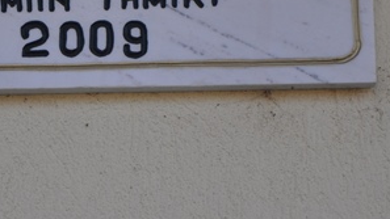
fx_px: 4409
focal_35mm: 426
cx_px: 97
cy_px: 73
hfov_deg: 5.1
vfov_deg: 2.8
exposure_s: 1/320
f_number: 5.6
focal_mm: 105
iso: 400
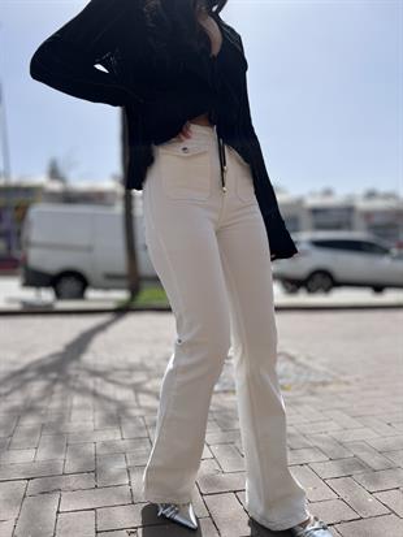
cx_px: 202
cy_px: 268
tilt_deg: -0.1
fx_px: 403
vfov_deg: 67.3
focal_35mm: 26
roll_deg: +4.3
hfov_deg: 53.1
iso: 50
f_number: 1.5
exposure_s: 1/5587
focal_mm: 5.7
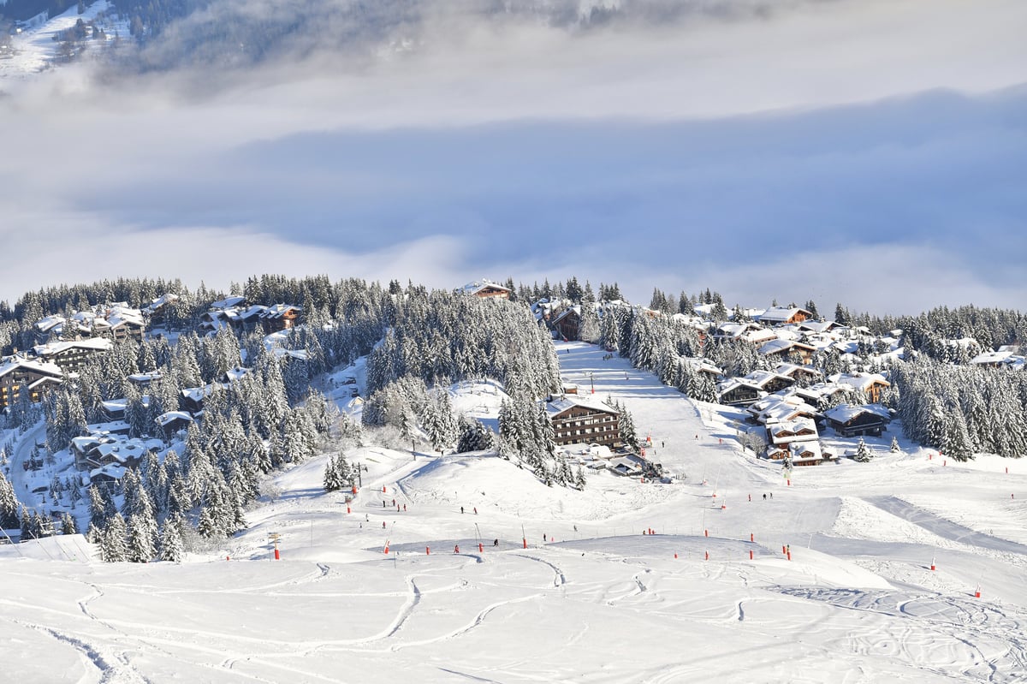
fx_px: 4277
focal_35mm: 150
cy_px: 342
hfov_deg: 13.7
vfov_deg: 9.1
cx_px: 514
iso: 640
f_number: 4
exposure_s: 1/8000
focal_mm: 150
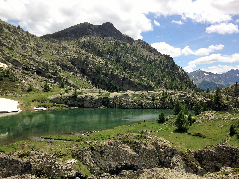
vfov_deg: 42.9
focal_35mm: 33
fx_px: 228
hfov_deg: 55.4
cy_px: 90
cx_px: 120
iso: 50
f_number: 2.4
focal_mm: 4.12
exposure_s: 1/1869
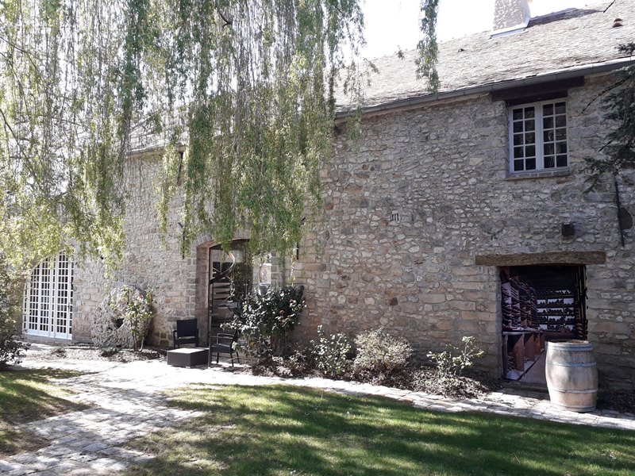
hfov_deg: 65.3
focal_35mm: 27
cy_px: 238
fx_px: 495
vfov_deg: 51.4
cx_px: 318
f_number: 1.9
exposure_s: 1/151
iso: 40
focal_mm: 3.6
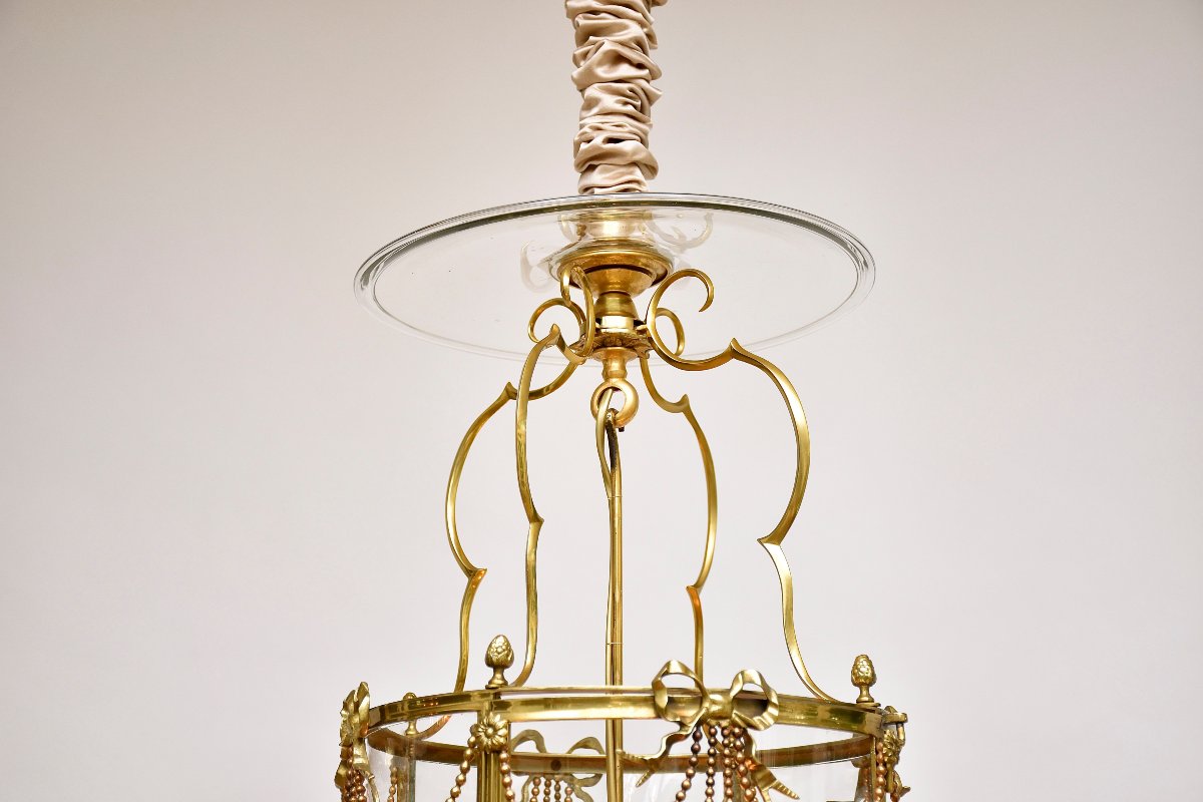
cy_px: 401
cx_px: 602
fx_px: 2105
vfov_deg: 21.6
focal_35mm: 63
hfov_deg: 31.9
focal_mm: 42
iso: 800
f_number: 4.5
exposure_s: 1/160
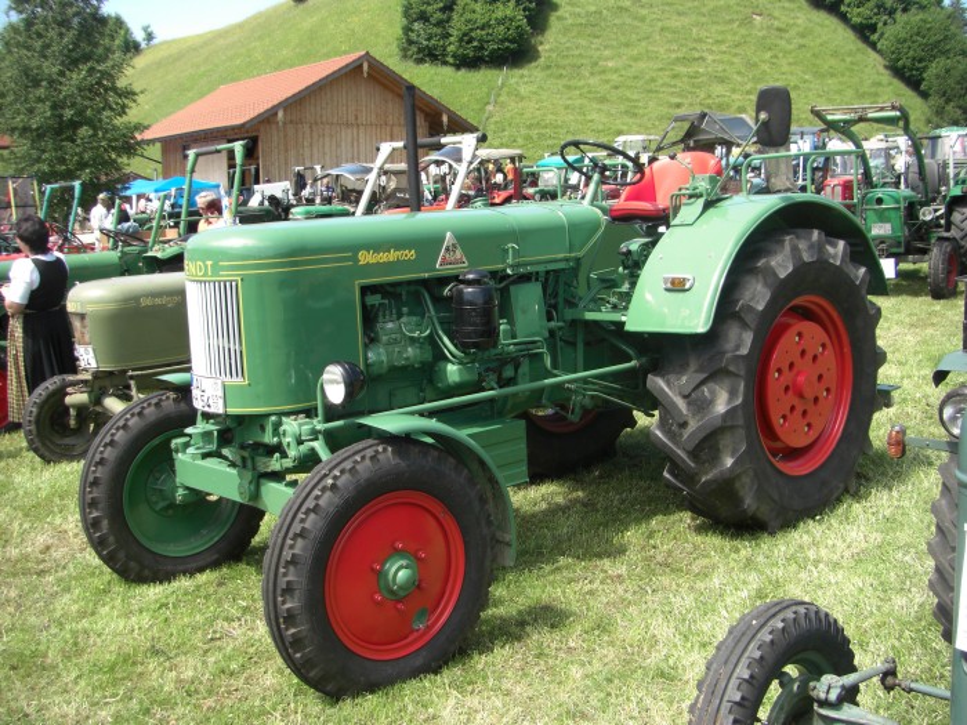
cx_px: 484
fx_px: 1062
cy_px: 362
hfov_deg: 49.0
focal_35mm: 38
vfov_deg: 37.7
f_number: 3.4
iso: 64
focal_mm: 6.3
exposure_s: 1/250
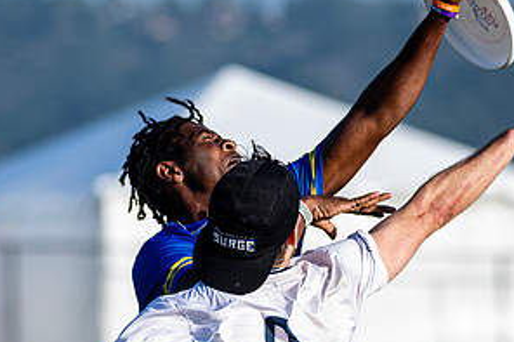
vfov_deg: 3.3
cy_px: 263
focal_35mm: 422
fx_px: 6022
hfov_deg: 4.9
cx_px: 218
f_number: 3.2
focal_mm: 165
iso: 100
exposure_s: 1/1000
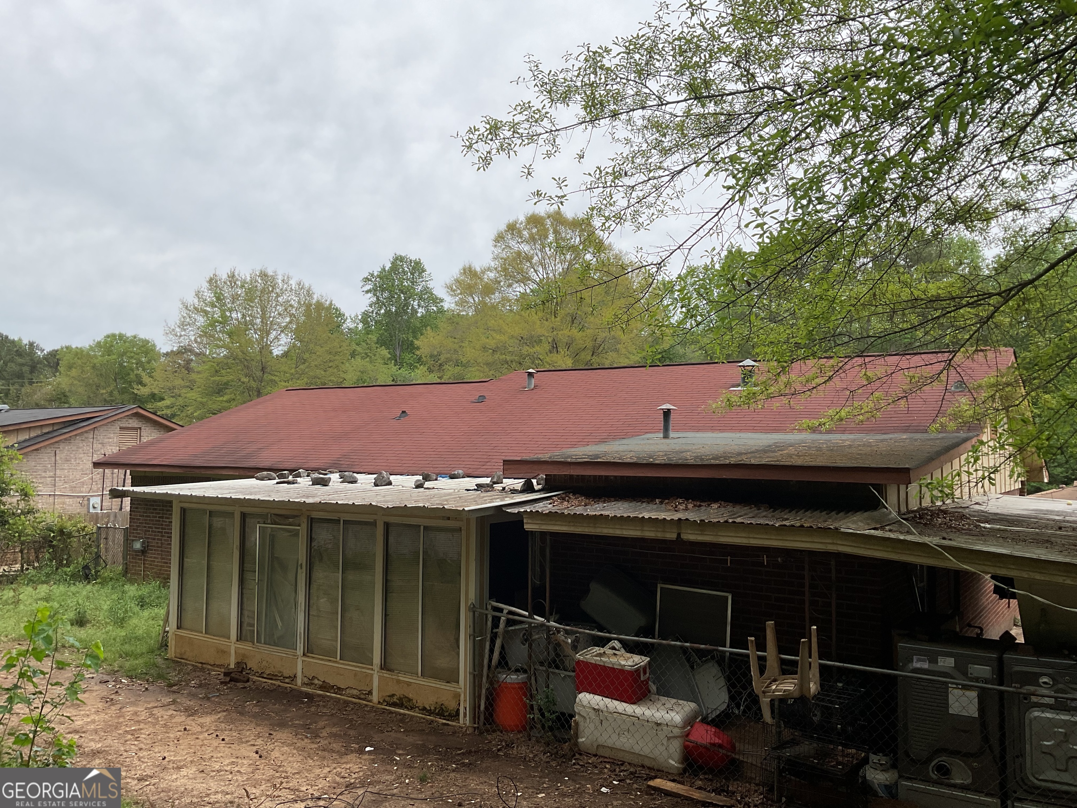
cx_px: 538
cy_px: 404
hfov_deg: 61.7
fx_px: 902
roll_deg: -1.4
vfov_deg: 48.2
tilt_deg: +3.5
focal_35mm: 29
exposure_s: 1/1577
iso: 16
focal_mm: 3
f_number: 1.8
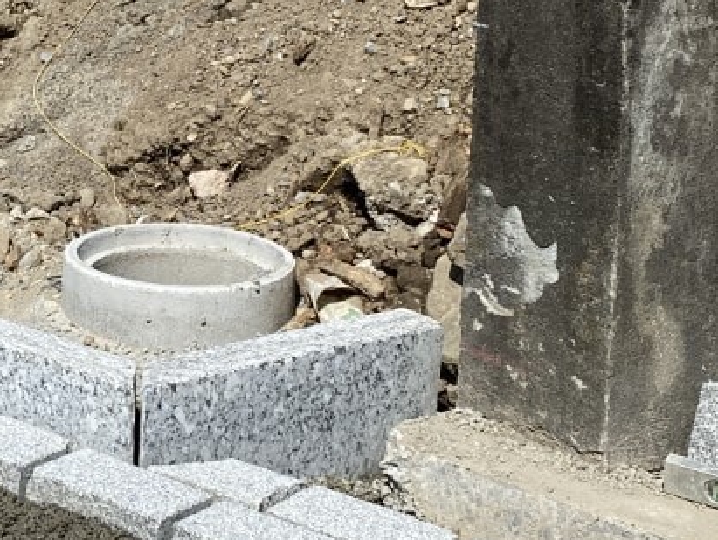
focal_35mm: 91
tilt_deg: -12.0
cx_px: -31
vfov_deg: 16.1
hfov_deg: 20.7
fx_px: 1889
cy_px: 73
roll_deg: -1.9
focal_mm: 4.25
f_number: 1.8
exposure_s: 1/4608
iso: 32
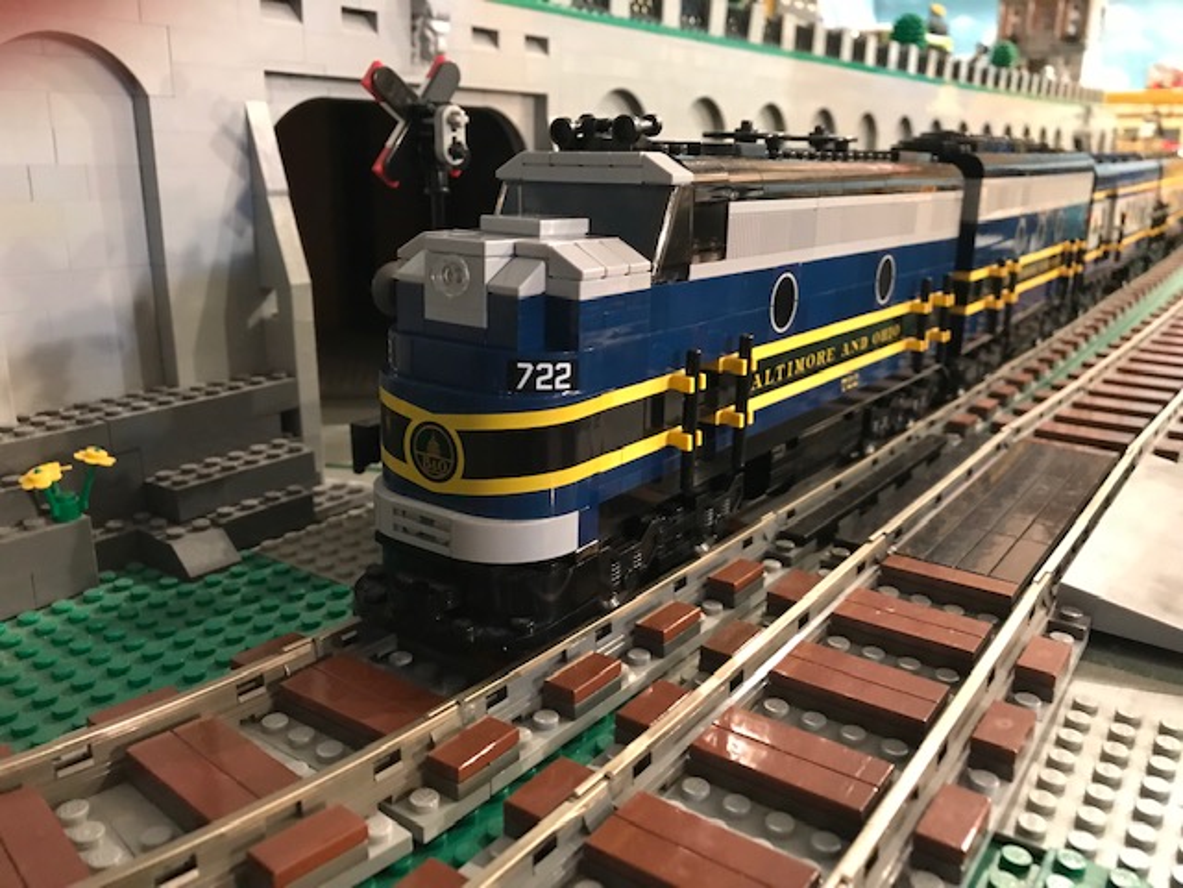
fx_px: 957
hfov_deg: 63.4
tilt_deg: -15.2
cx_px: 592
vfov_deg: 49.7
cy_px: 444
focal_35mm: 28
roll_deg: +0.8
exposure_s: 1/6
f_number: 1.8
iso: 100
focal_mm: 3.99
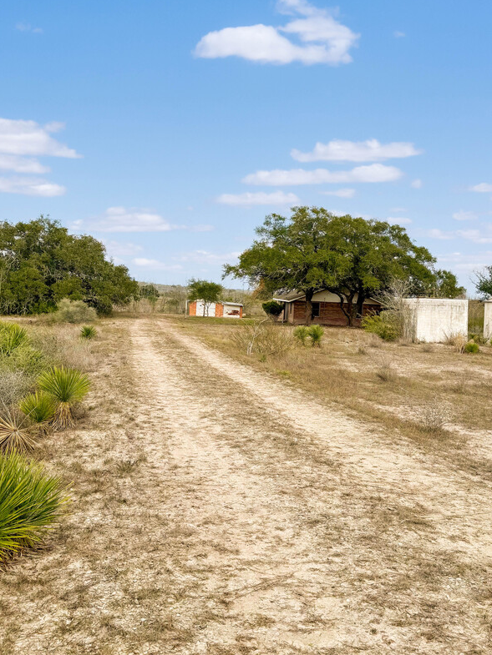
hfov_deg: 42.9
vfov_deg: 55.2
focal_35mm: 33
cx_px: 276
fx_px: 625
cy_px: 294
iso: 80
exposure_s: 1/3600
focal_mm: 6.76
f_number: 1.8
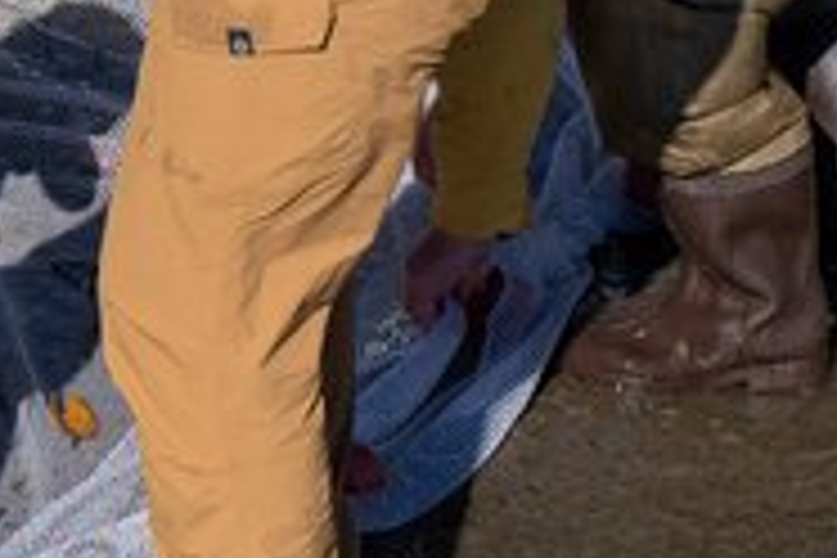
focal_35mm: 322
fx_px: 7486
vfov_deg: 4.3
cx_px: -472
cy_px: -142
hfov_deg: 6.3
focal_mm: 60
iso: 100
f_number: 10
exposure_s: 1/160
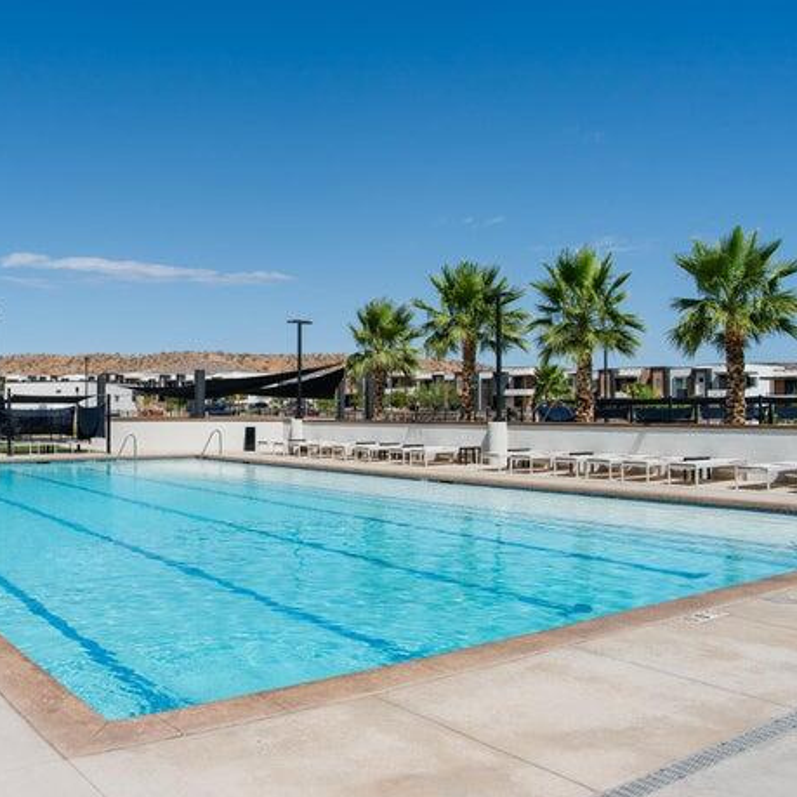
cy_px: 408
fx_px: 834
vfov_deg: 51.1
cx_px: 257
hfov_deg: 50.1
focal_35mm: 32
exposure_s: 1/5000
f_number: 5.6
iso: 400
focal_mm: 24
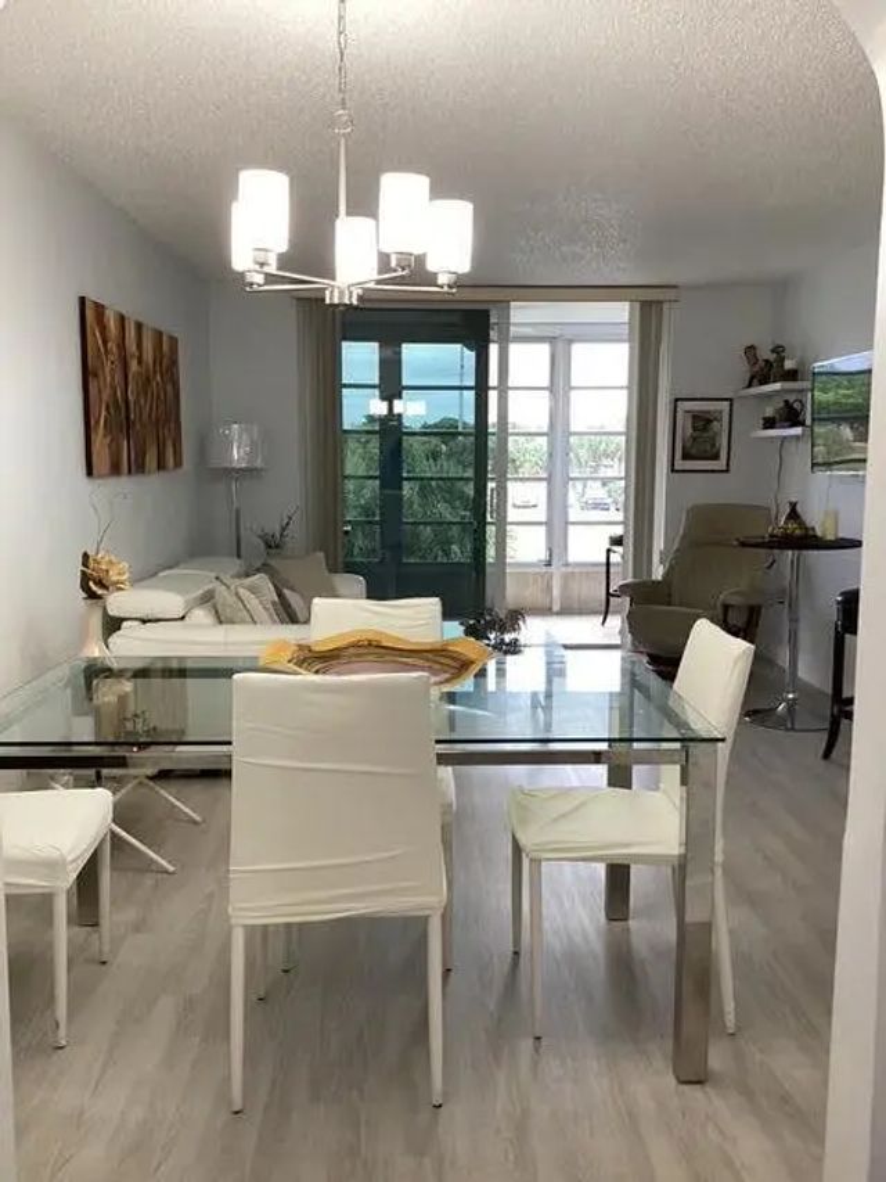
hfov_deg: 45.5
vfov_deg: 58.3
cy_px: 591
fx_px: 1058
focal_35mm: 31
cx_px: 443
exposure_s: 1/60
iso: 125
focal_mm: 3.3
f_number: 2.4
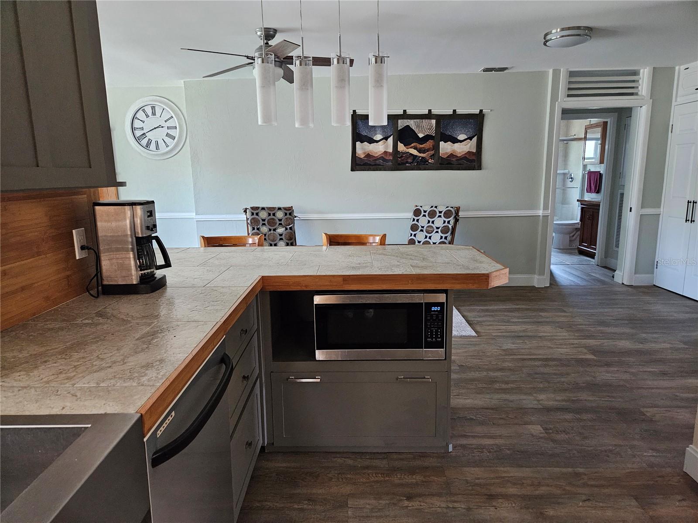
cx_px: 349
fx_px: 464
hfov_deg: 73.9
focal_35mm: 23
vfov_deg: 58.9
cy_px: 262
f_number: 1.8
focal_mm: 5.4
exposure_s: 1/120
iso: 1000
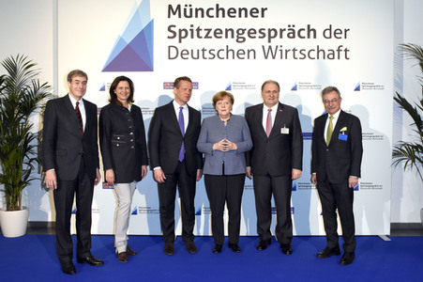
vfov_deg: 43.5
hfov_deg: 62.0
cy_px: 141
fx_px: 352
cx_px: 212
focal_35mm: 30
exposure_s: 1/160
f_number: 6.3
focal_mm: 20
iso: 1600
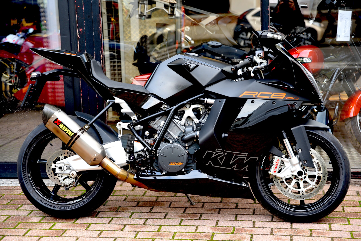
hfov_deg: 28.8
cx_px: 180
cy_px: 120
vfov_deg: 19.5
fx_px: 702
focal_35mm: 70
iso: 200
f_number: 3.5
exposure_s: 1/60
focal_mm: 70
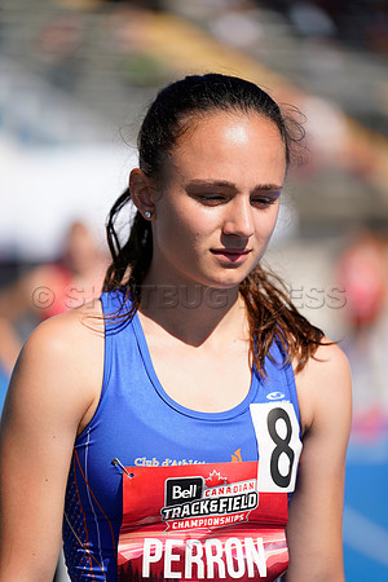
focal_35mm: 146
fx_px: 2360
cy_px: 291
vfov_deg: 14.1
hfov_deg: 9.4
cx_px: 194
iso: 100
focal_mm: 146
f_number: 2.8
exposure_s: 1/2000
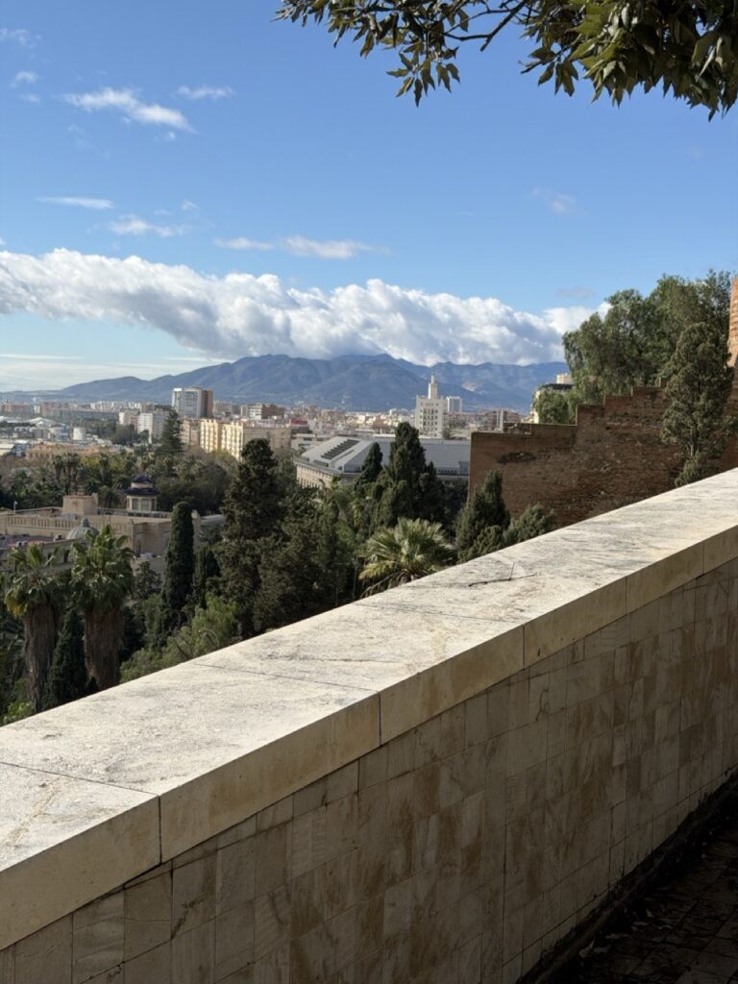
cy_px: 492
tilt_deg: -3.6
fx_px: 1364
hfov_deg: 30.3
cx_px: 369
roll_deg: -2.4
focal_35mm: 48
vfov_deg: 39.7
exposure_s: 1/7143
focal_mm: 6.76
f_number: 1.78
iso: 64
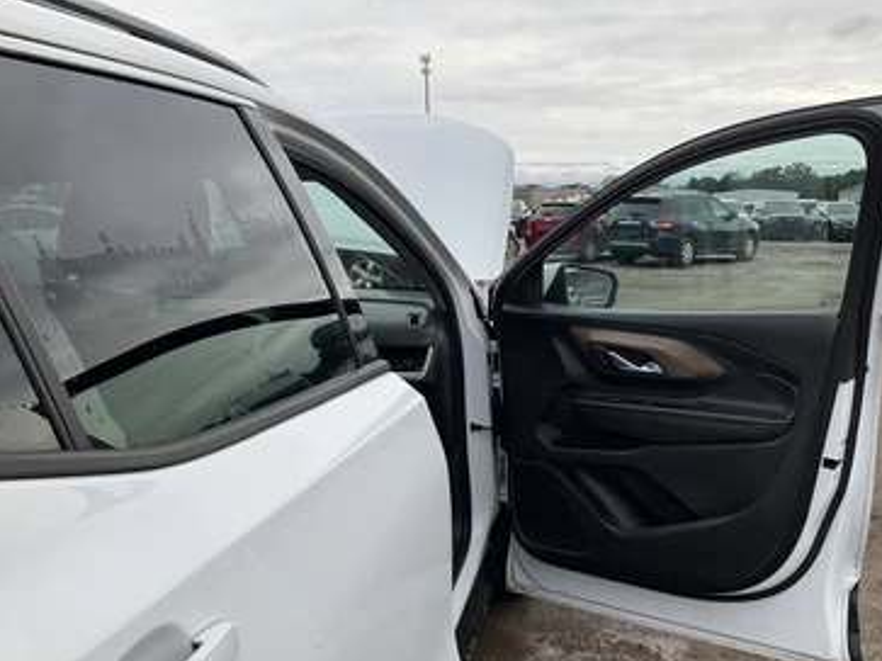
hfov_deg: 56.7
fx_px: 815
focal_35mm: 32
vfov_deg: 44.1
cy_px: 352
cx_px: 484
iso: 25
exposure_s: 1/1786
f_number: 1.8
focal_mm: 3
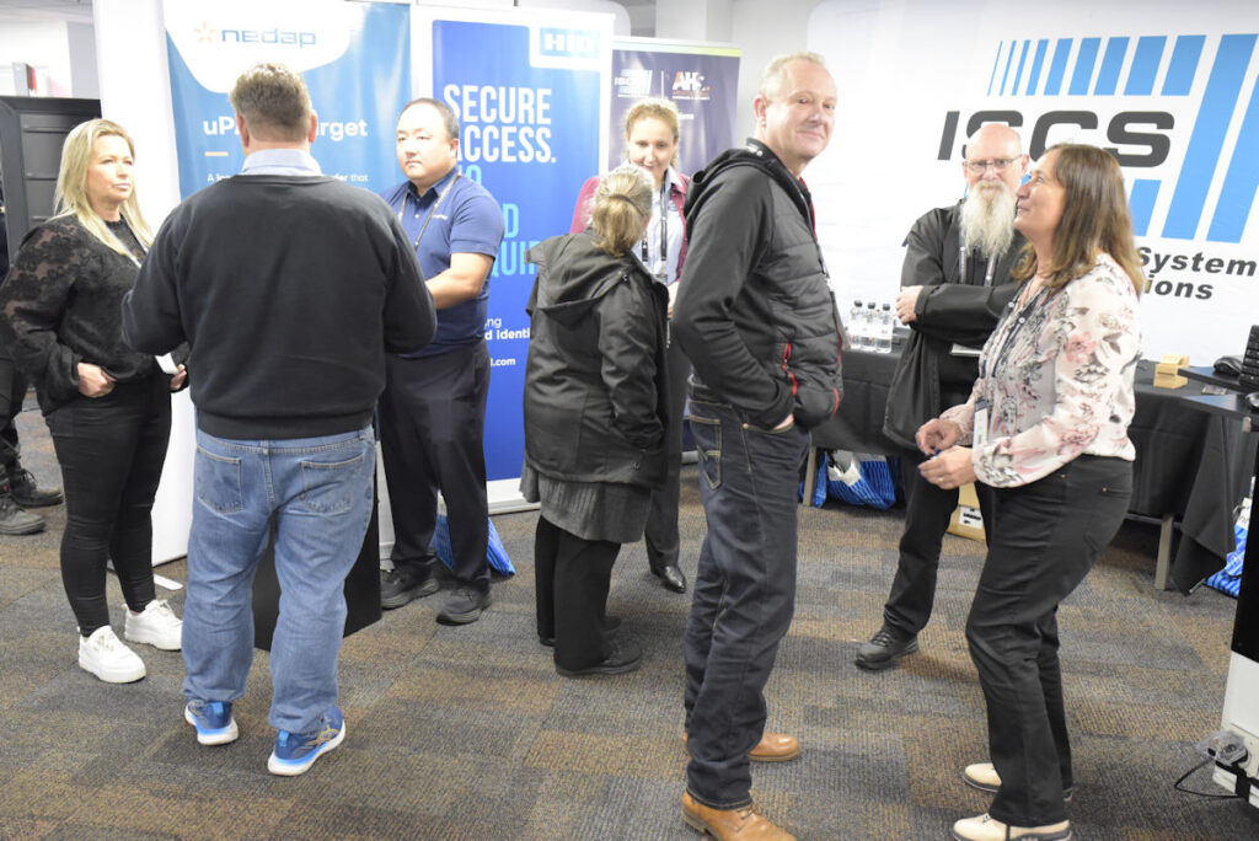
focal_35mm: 35
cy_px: 420
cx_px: 630
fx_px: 1225
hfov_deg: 54.4
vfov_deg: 37.9
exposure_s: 1/80
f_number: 4
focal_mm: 35
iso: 5000
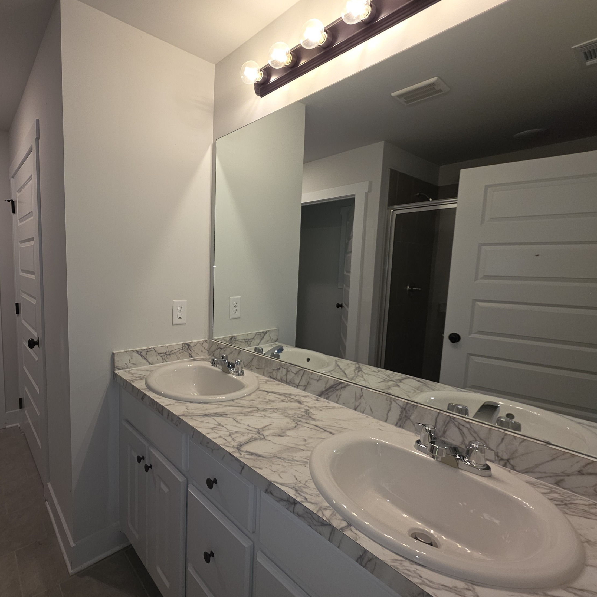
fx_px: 312
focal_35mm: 16
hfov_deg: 84.6
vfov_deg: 87.4
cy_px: 298
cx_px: 202
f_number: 1.9
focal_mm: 2.2
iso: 32
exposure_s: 1/60
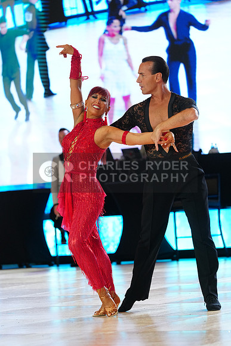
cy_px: 173
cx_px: 116
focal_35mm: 179
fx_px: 1722
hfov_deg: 7.7
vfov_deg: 11.5
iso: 2500
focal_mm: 179
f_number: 4
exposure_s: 1/250
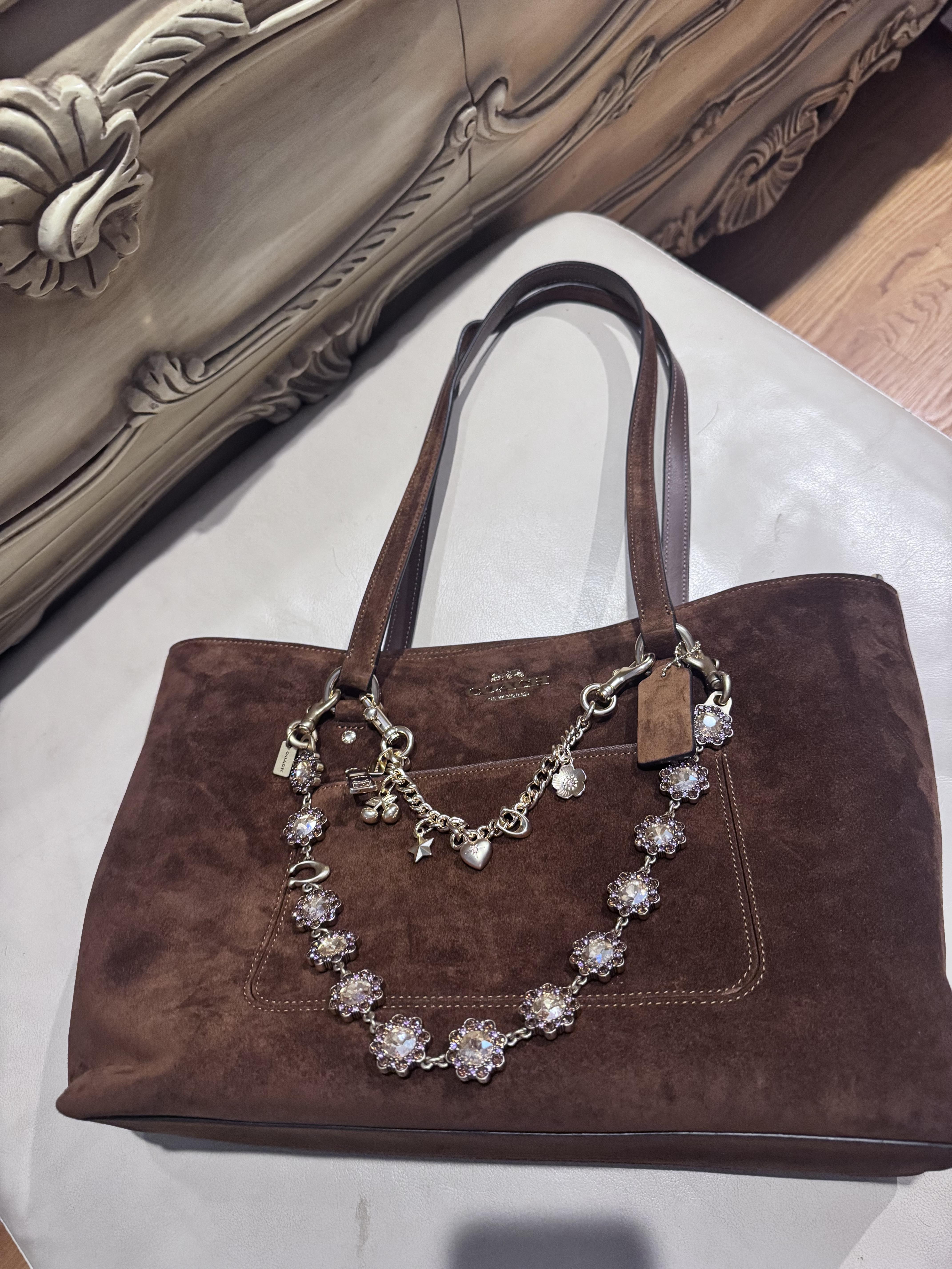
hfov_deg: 56.8
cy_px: 634
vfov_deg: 71.6
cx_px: 476
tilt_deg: -67.2
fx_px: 880
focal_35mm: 24
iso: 640
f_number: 1.78
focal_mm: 6.76
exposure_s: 1/40
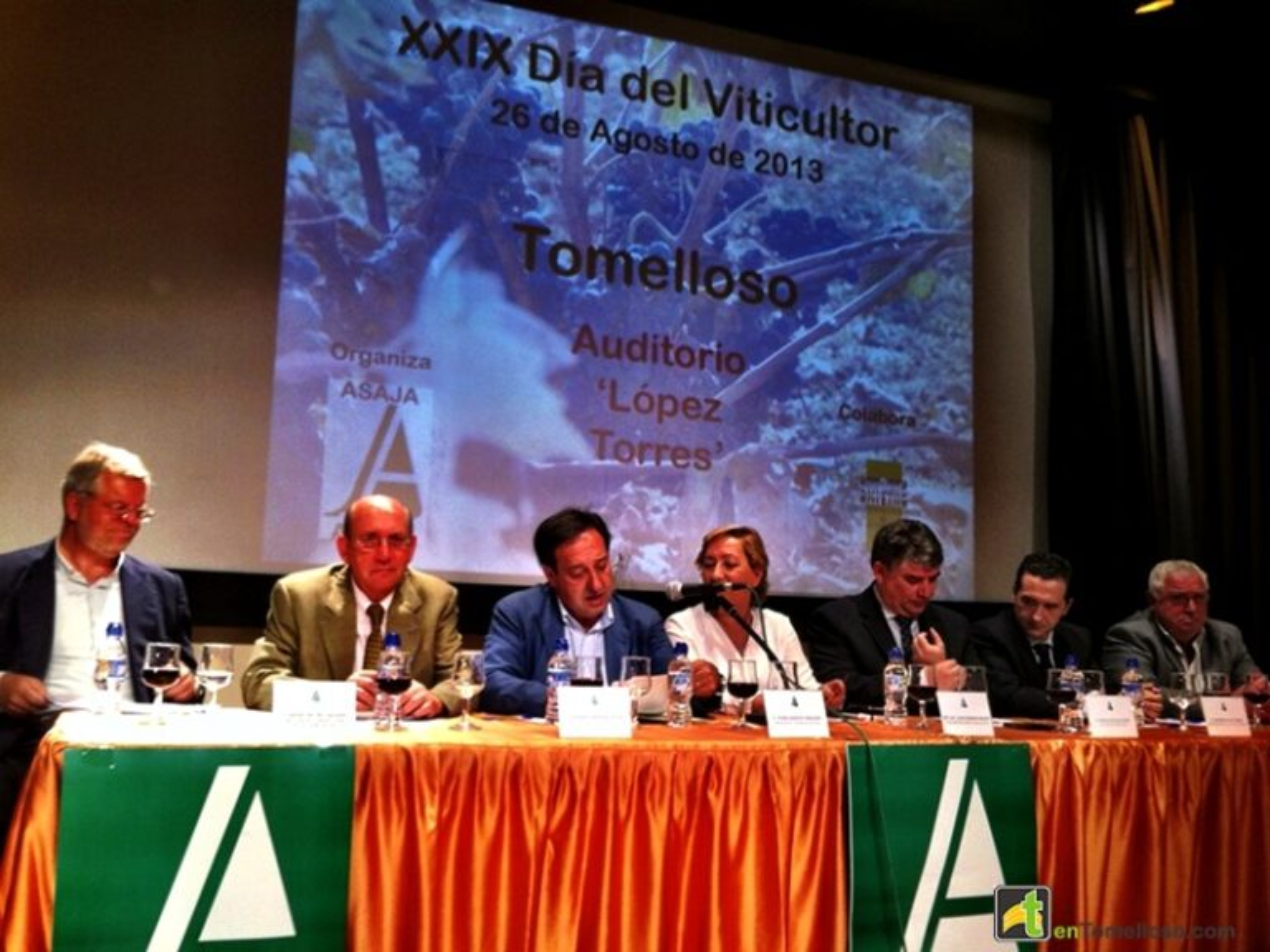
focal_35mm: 35
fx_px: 1284
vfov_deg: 40.7
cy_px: 476
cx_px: 635
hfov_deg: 52.6
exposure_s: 1/15
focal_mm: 3.85
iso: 80
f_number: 2.8
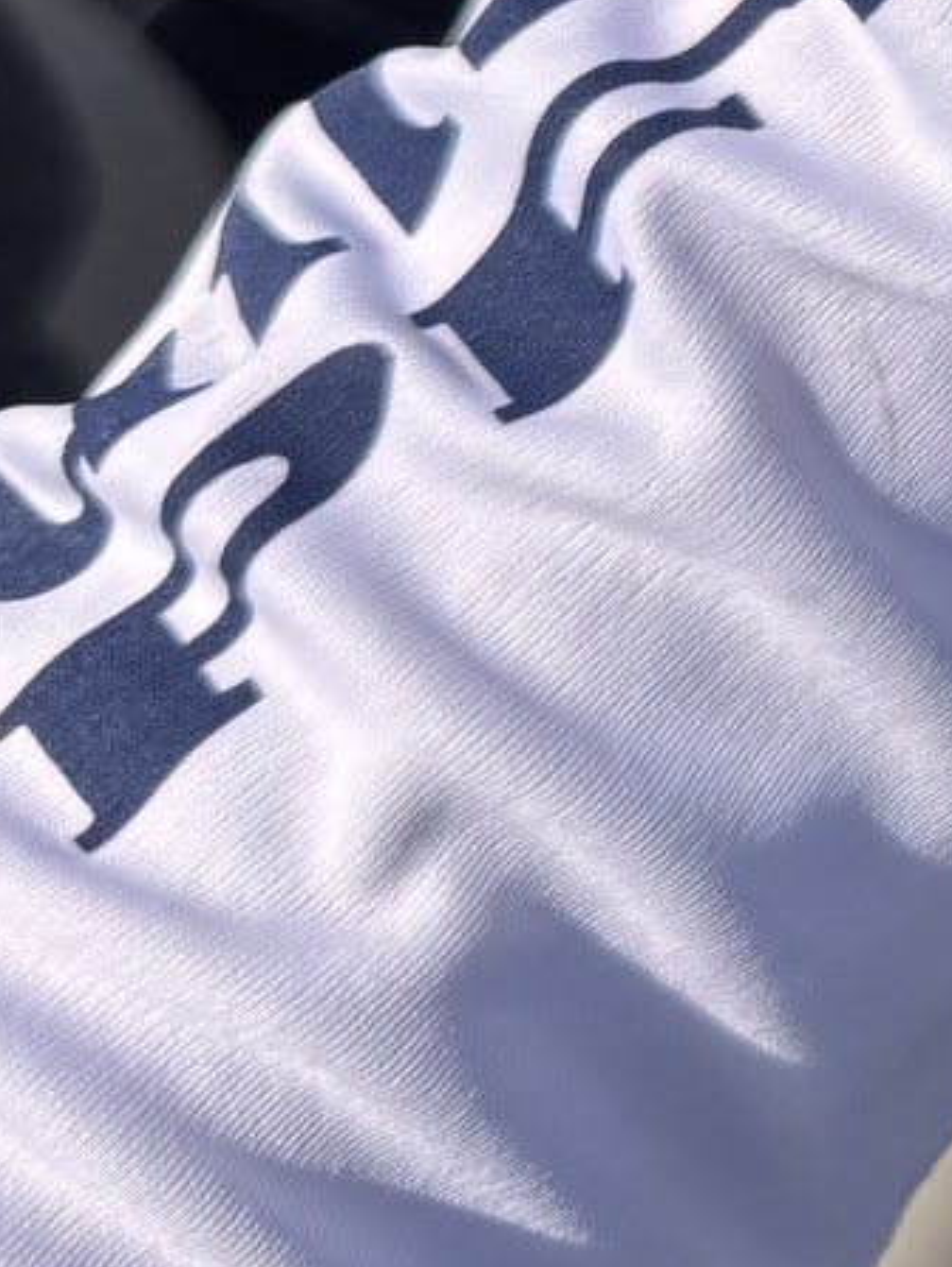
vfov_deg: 17.9
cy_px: -337
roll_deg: +3.8
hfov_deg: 12.5
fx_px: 3772
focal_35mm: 103
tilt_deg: -44.8
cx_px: 1980
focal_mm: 6.76
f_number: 1.78
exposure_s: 1/6410
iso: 80
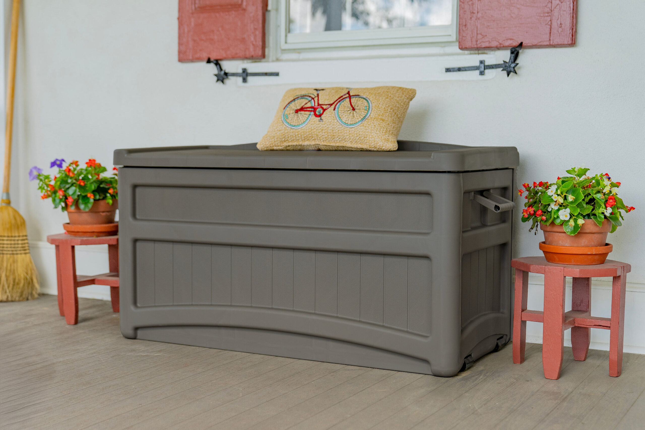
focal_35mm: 47
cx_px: 322
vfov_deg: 28.7
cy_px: 215
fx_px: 842
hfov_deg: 41.9
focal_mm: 47
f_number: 2.8
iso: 200
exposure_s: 1/500
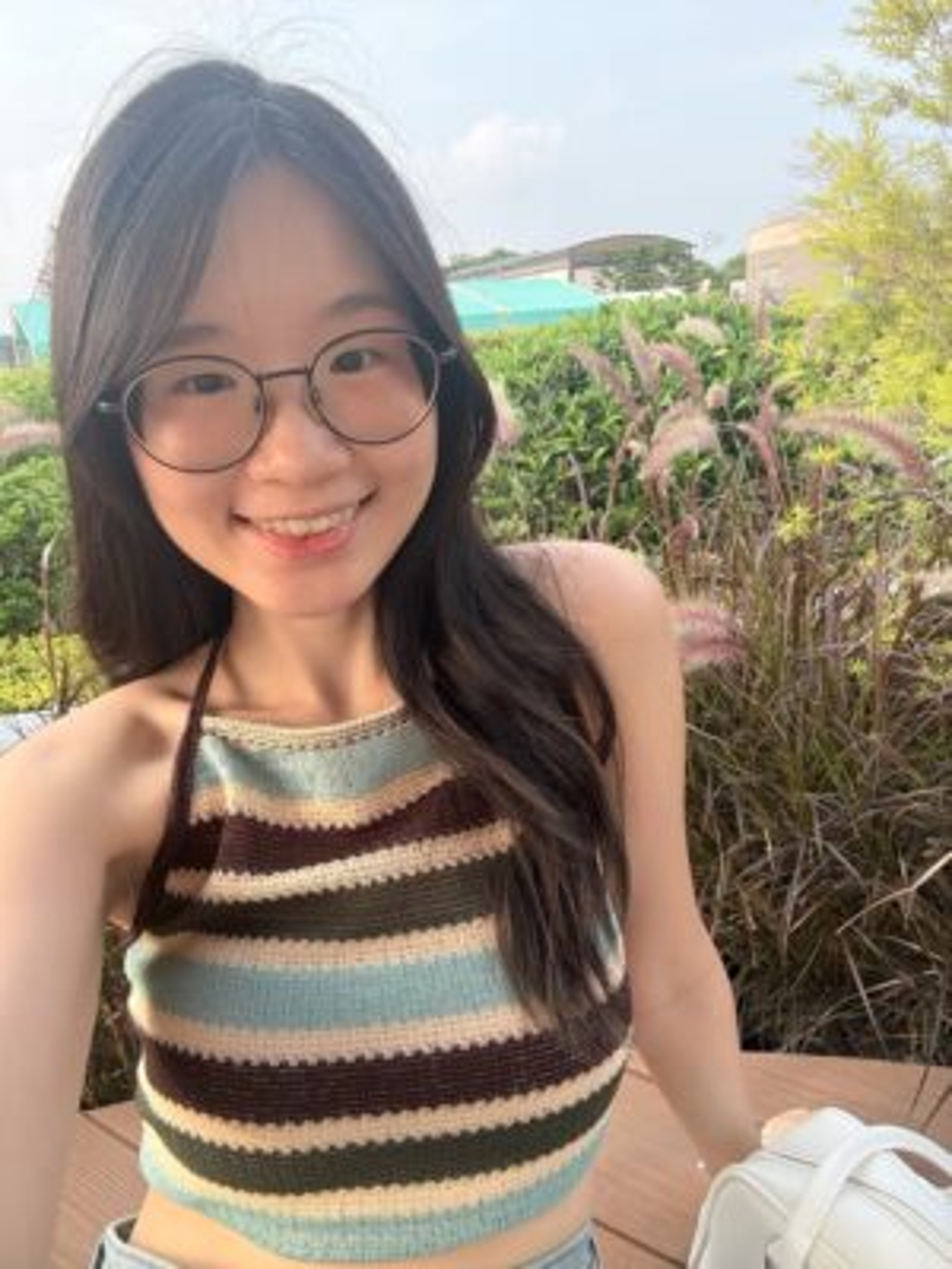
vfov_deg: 73.9
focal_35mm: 23
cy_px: 634
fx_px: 843
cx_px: 476
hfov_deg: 58.9
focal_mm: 2.69
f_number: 1.9
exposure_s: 1/243
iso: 64
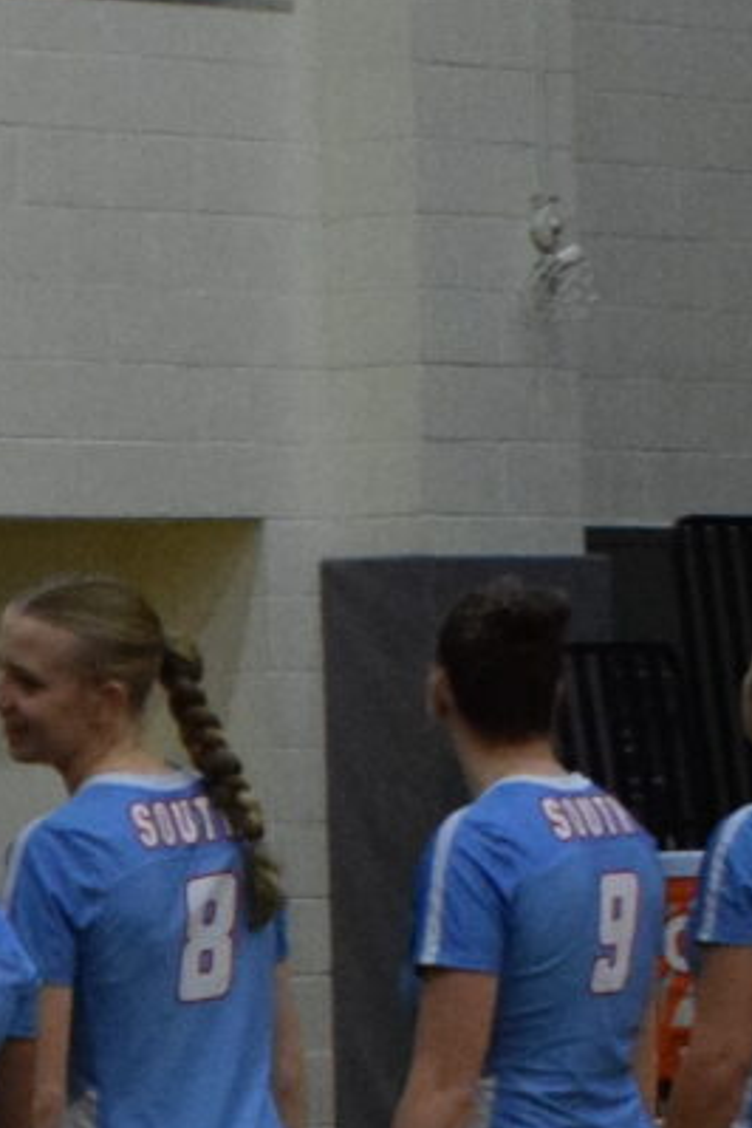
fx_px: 9343
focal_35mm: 298
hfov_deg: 4.6
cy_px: 1046
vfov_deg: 6.9
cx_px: -635
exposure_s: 1/320
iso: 3200
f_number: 4.2
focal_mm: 31
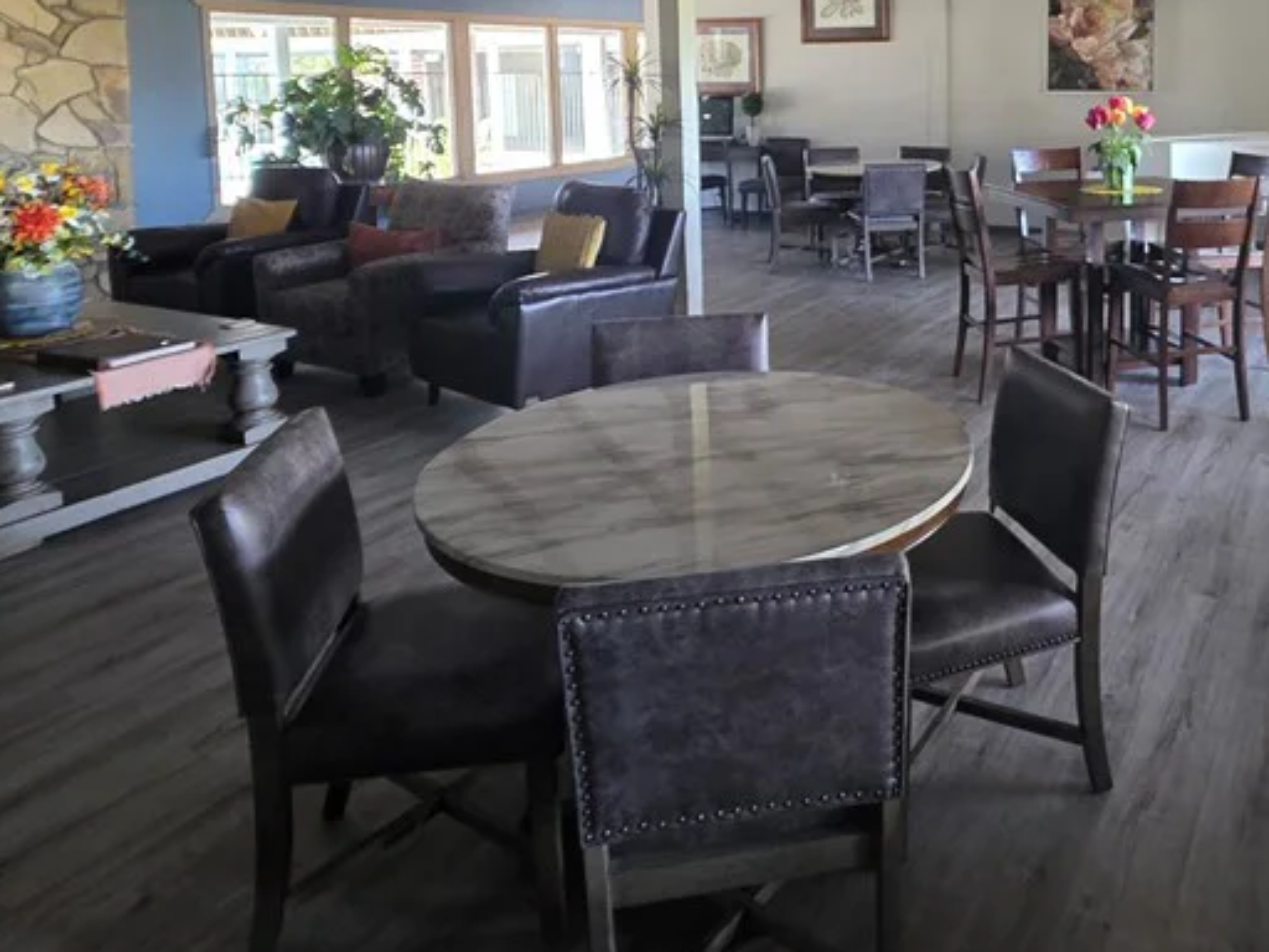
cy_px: 156
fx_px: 953
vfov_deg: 49.2
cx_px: 920
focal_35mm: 26
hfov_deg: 64.1
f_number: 1.9
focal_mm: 2.2
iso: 640
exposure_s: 1/60
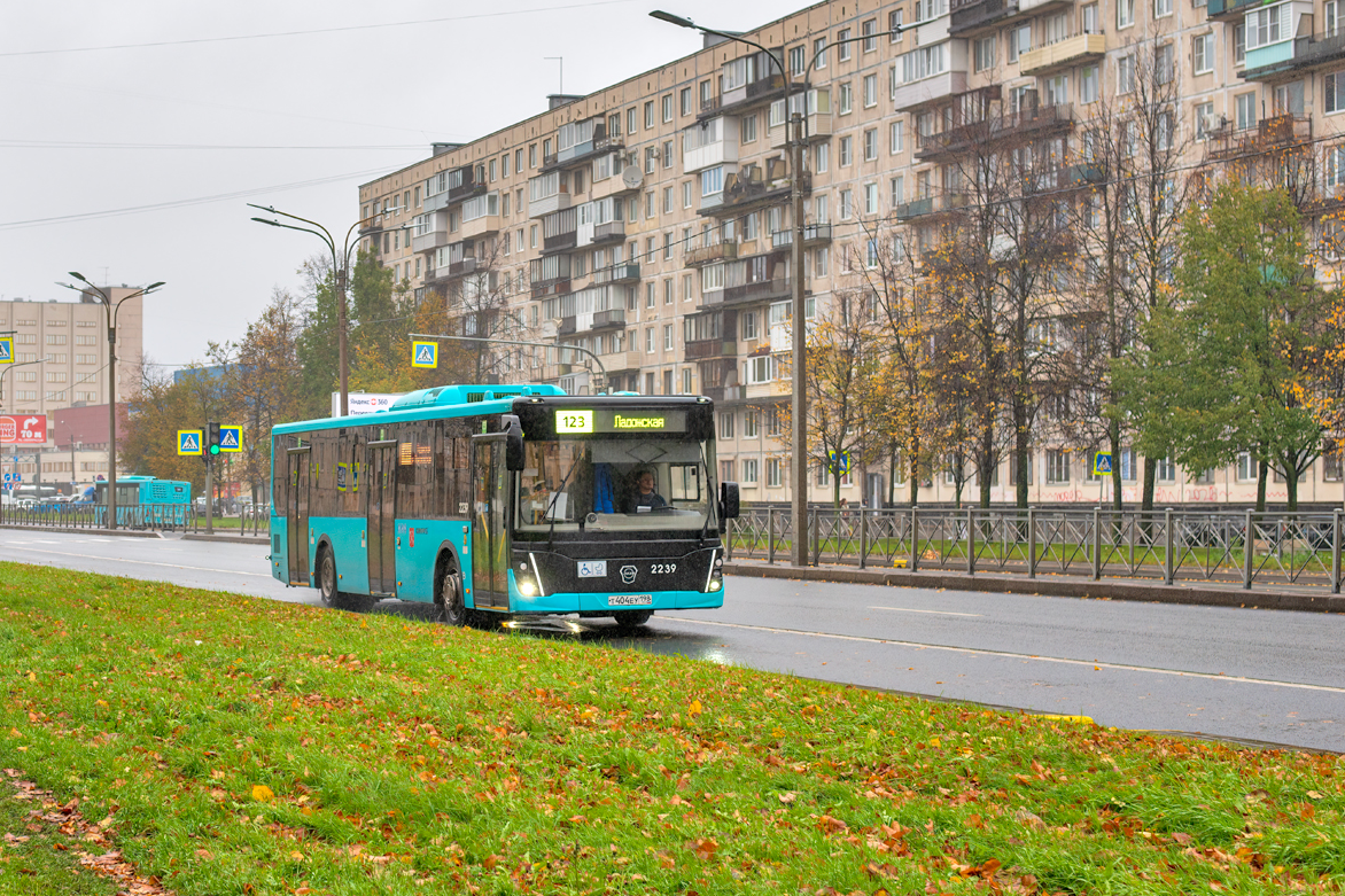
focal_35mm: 64
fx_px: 2391
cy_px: 357
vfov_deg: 21.2
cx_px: 500
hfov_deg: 31.3
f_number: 5
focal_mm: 50
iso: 400
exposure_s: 1/400
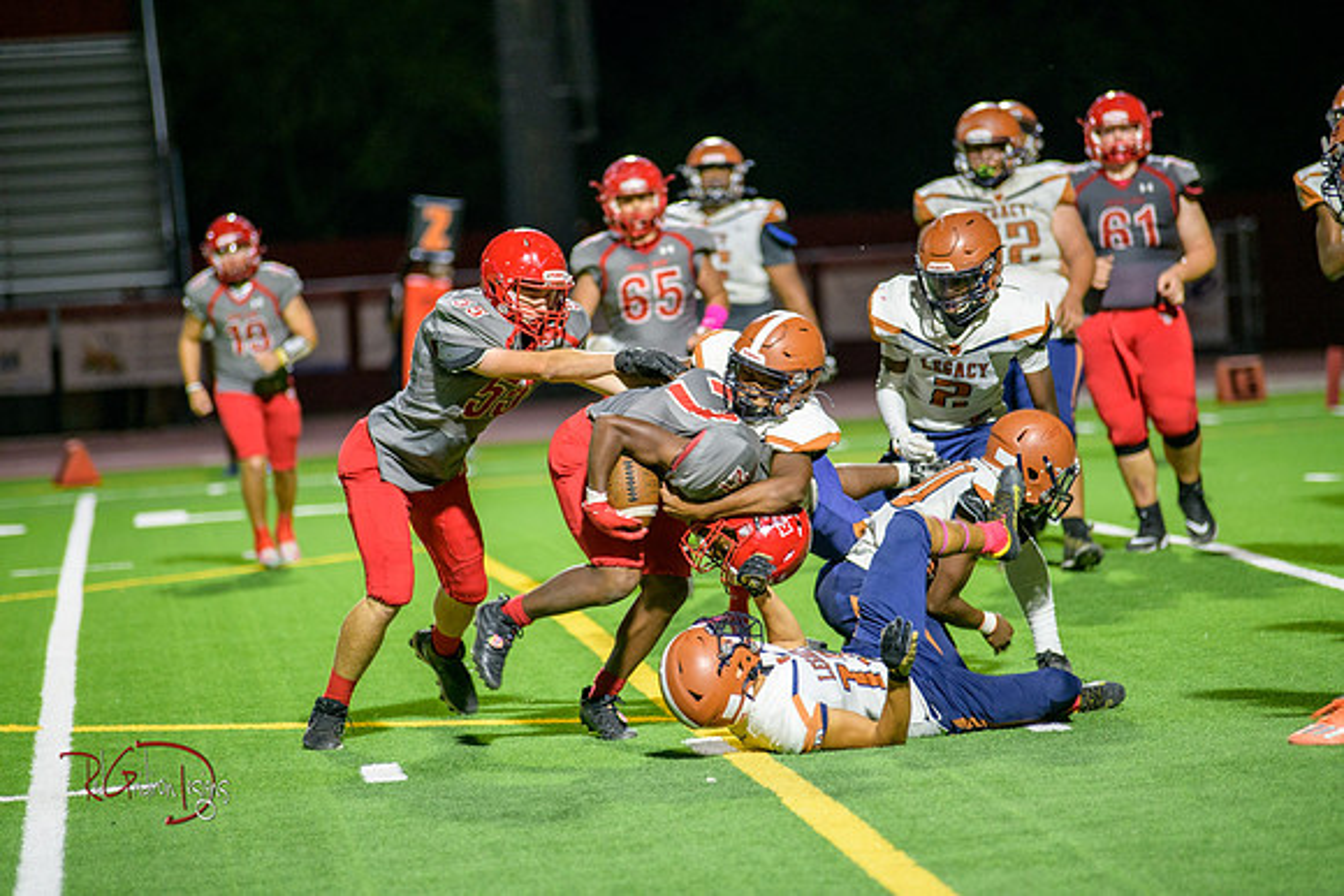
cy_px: 448
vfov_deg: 7.2
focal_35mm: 190
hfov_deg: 10.8
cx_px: 672
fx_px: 7095
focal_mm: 190
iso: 1600
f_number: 2.8
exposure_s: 1/250
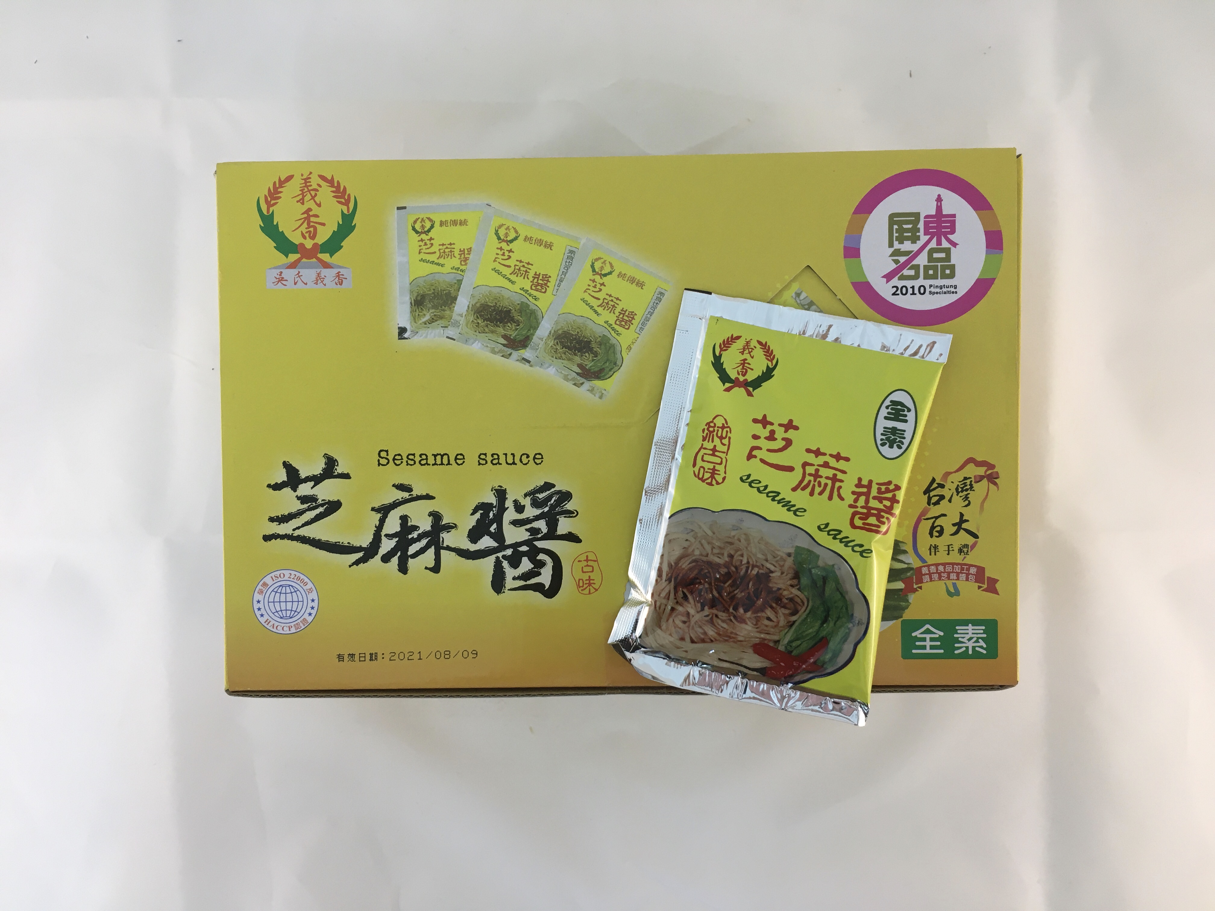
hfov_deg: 61.7
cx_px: 608
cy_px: 456
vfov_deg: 48.2
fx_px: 1018
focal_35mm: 29
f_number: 2.2
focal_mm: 4.15
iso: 32
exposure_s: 1/33
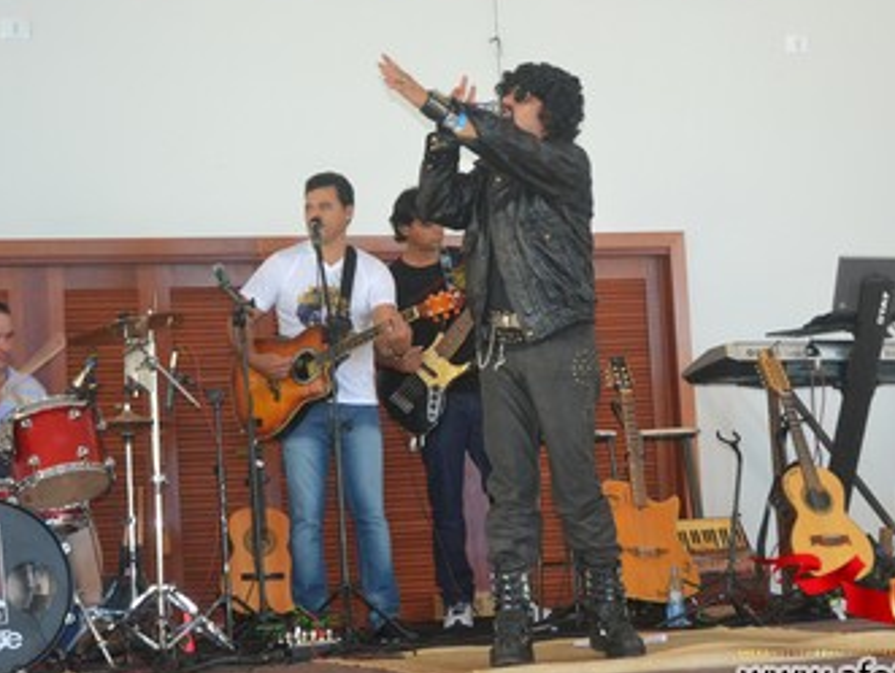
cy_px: 319
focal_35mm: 94
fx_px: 2433
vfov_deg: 15.8
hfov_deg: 20.8
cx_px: 511
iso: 2000
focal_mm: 48
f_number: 4.8
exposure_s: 1/60
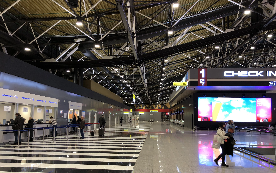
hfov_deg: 62.9
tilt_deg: +4.7
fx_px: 226
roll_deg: -1.0
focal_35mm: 30
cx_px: 137
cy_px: 103
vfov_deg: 41.7
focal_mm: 4
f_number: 1.8
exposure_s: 1/24
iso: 40
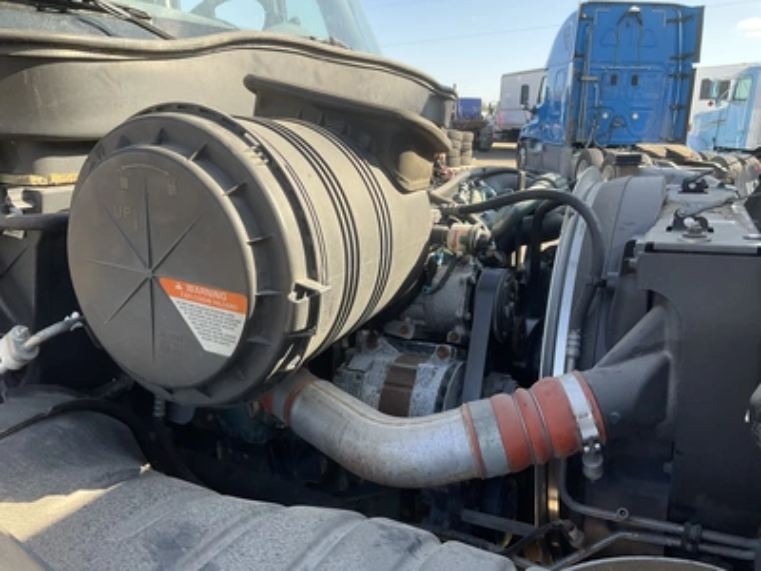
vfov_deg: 48.2
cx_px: 380
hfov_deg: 61.7
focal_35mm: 29
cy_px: 286
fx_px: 638
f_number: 1.8
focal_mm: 3
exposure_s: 1/243
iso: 25
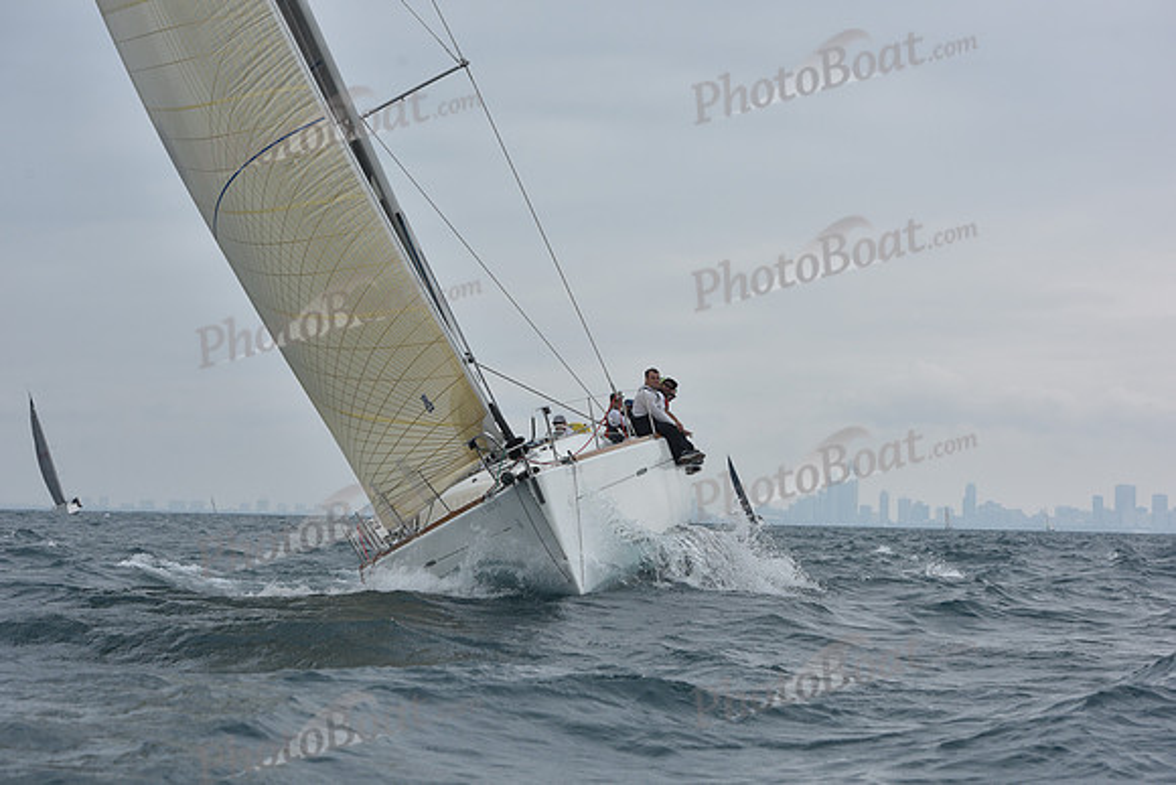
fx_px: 2777
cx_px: 588
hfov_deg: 23.9
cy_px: 392
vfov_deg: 16.1
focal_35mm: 85
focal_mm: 85
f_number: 8
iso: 250
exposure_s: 1/800
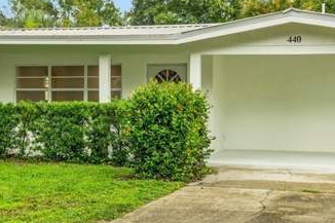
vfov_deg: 15.9
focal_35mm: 86
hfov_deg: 23.5
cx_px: 105
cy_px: 110
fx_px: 800
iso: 200
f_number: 8
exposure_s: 1/125
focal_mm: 35
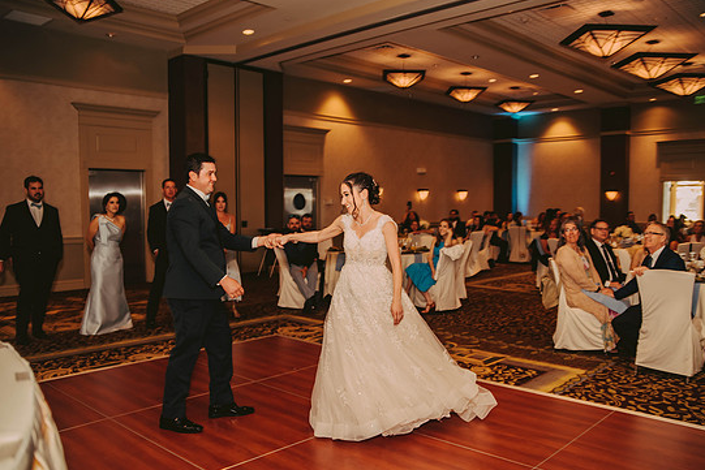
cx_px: 367
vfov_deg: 43.6
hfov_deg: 61.9
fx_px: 588
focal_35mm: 30
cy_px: 243
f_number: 2.8
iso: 500
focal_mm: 28
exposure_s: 1/60
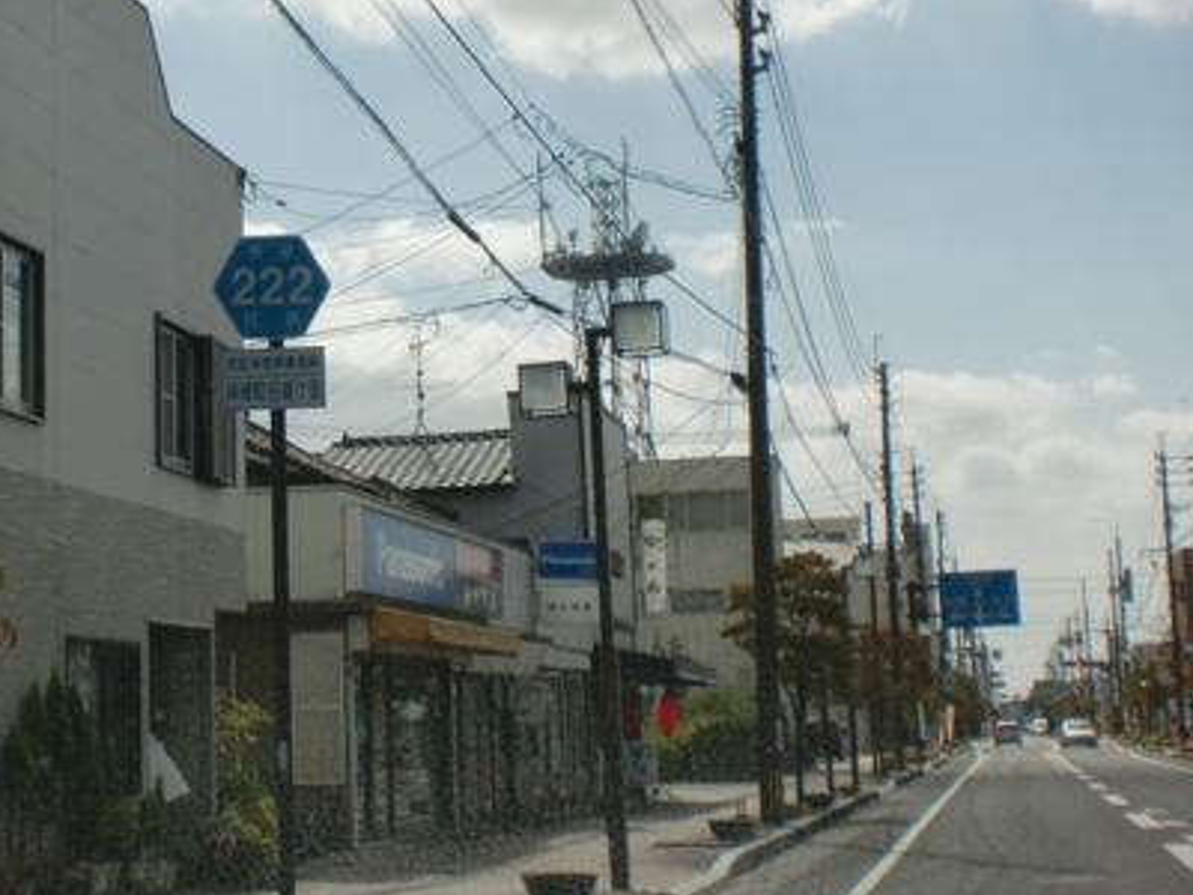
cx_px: 334
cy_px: 343
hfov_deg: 27.5
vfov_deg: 21.0
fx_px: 2412
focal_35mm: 70
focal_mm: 6.3
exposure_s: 1/640
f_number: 5.6
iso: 64
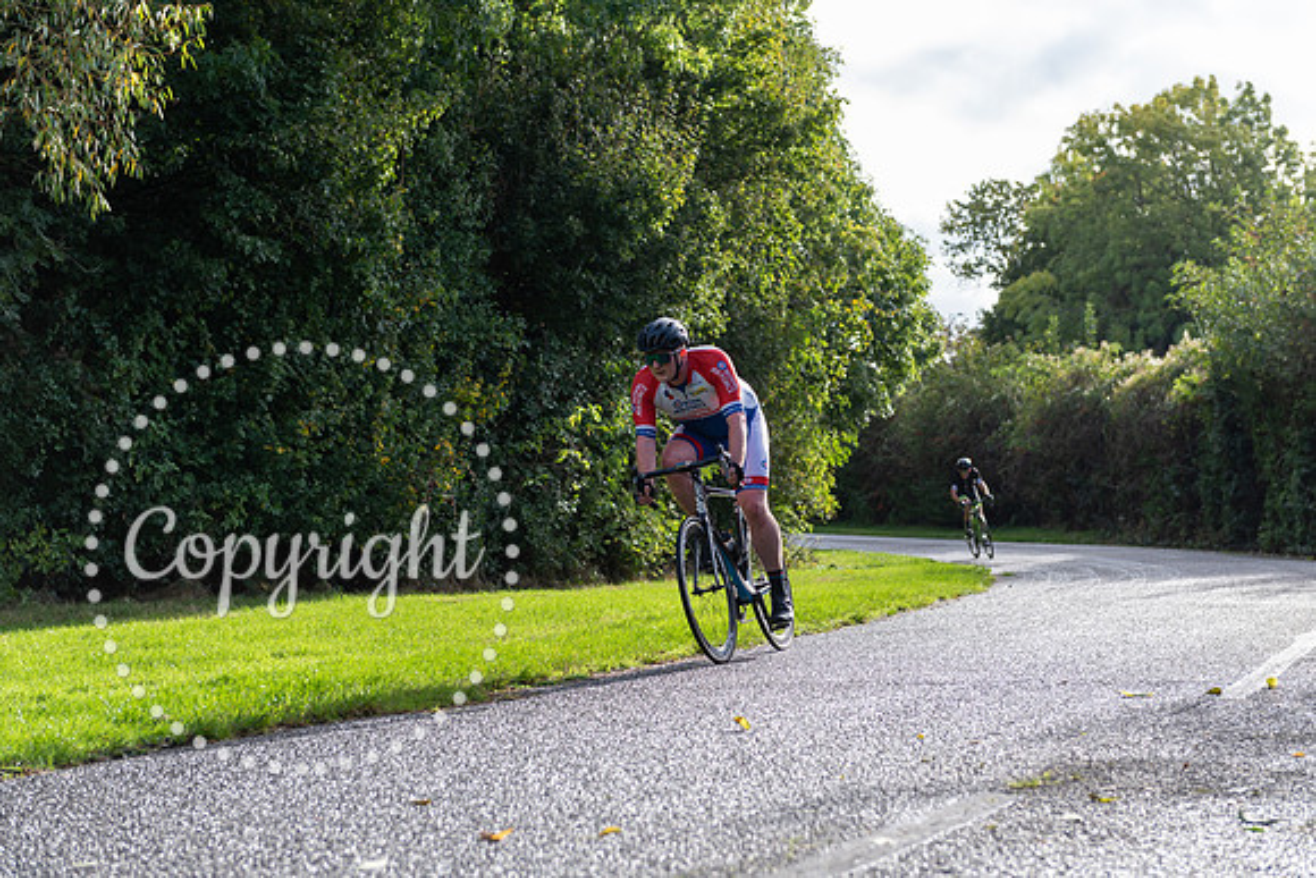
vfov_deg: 21.9
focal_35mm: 62
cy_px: 439
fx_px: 2267
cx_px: 658
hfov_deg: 32.4
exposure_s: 1/800
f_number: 4
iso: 200
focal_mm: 62
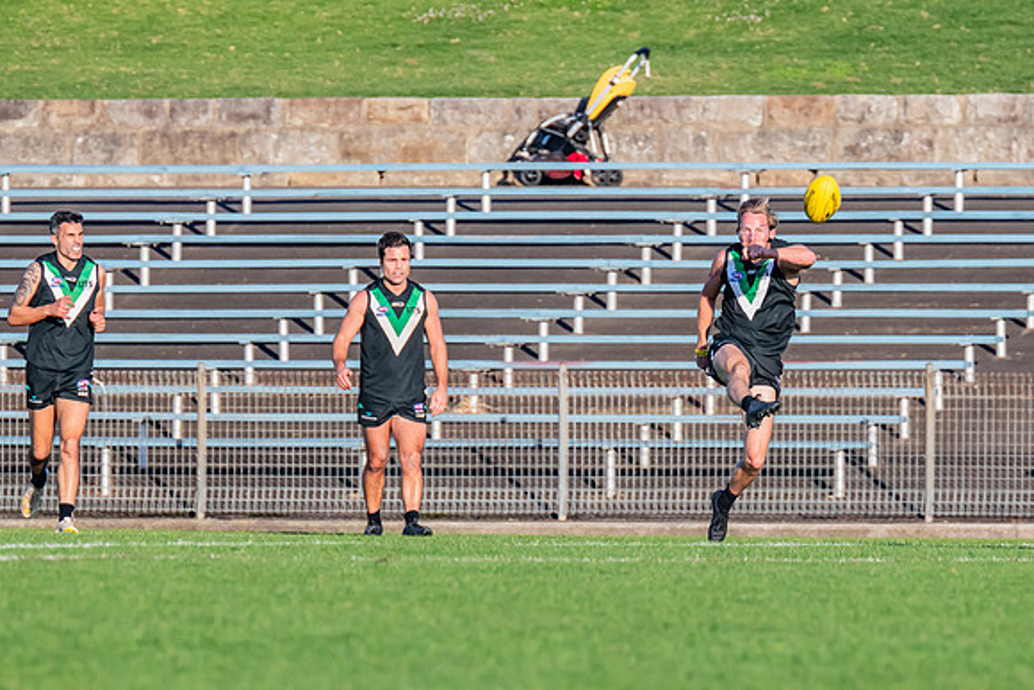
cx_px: 777
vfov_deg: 2.0
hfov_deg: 3.0
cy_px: 363
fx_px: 20062
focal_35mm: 698
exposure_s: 1/1600
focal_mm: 420
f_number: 8
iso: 800
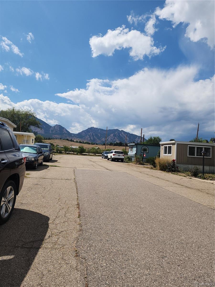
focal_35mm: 23
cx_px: 108
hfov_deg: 58.9
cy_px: 144
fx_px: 190
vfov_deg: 73.9
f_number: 1.8
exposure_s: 1/2000
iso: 12
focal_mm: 6.4
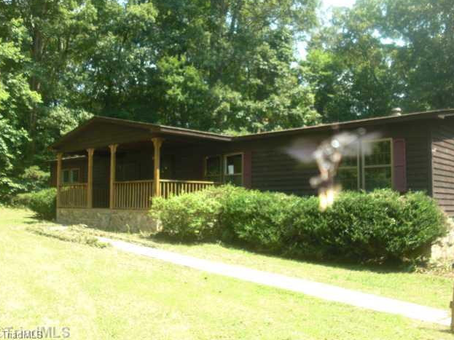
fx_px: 485
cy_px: 166
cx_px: 222
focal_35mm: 37
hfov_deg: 50.1
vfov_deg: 38.7
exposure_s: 1/160
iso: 50
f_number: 2.8
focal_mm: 6.3
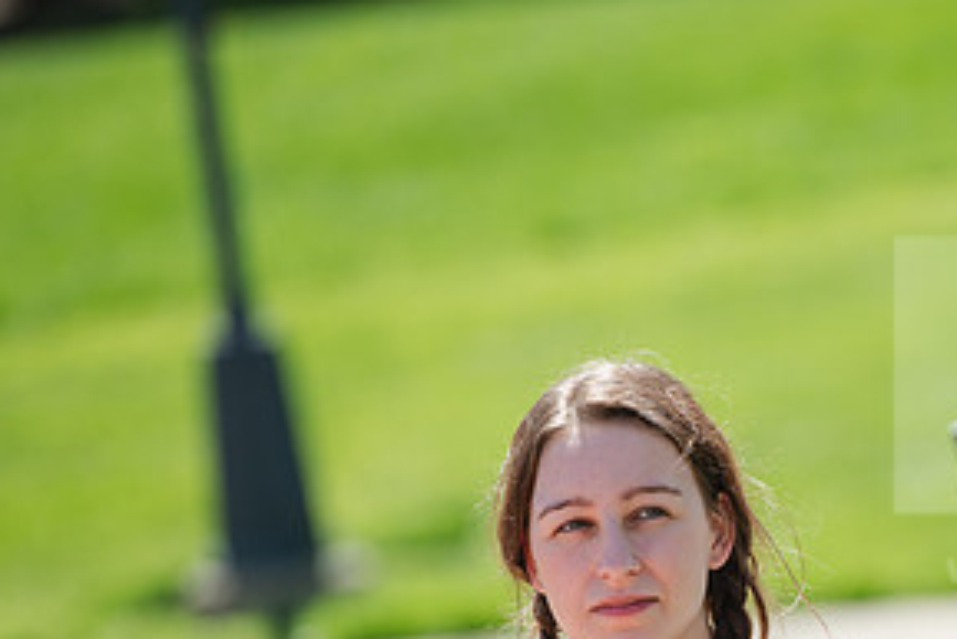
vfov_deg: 3.4
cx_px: 795
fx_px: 10691
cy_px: 637
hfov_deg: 5.1
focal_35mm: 402
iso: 100
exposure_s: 1/500
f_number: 3.2
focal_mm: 200
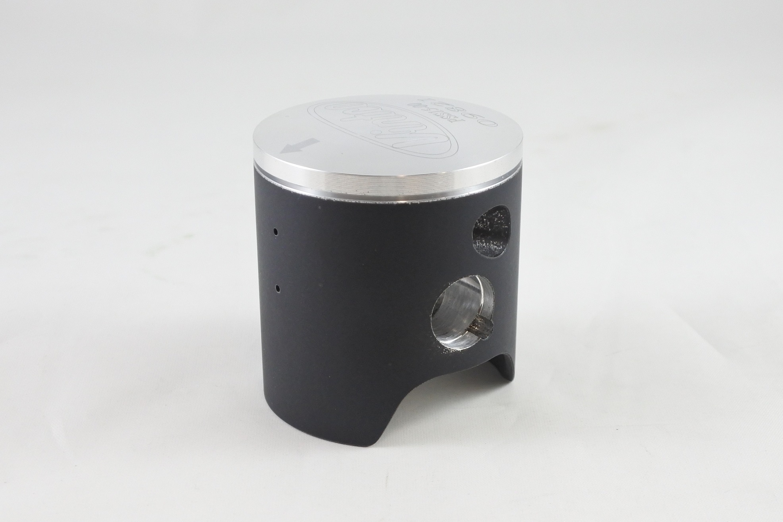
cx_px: 392
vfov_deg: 31.9
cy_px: 261
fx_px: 913
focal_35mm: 42
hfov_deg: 46.4
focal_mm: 15.7
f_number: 4.2
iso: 560
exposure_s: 1/125
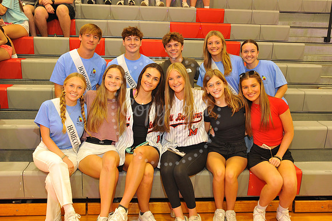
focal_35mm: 38
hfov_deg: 50.7
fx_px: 350
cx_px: 166
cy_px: 110
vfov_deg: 35.0
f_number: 6.3
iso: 1600
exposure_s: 1/60
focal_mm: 38
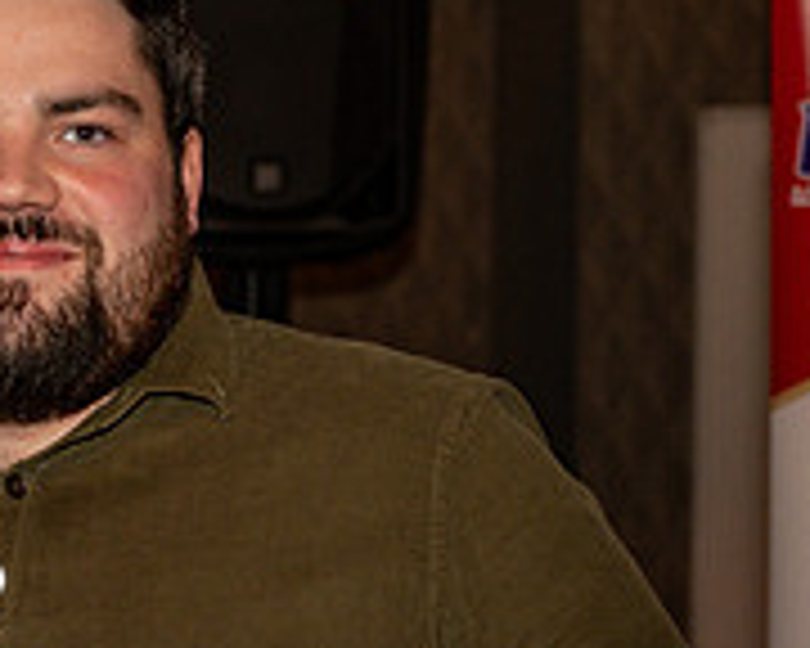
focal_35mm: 156
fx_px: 3740
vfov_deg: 9.9
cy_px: 570
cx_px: -291
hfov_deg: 12.0
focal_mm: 45
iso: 500
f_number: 4
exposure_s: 1/125
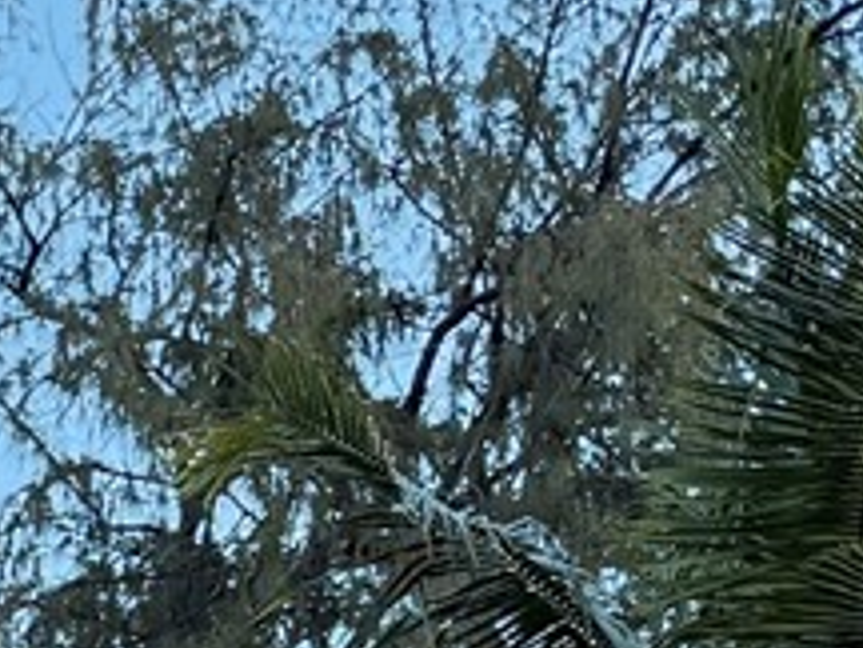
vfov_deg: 7.5
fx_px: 4438
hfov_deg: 9.0
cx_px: -1754
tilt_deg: +2.4
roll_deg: -0.4
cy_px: 1852
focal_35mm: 178
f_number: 1.78
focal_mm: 6.76
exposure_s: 1/242
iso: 80
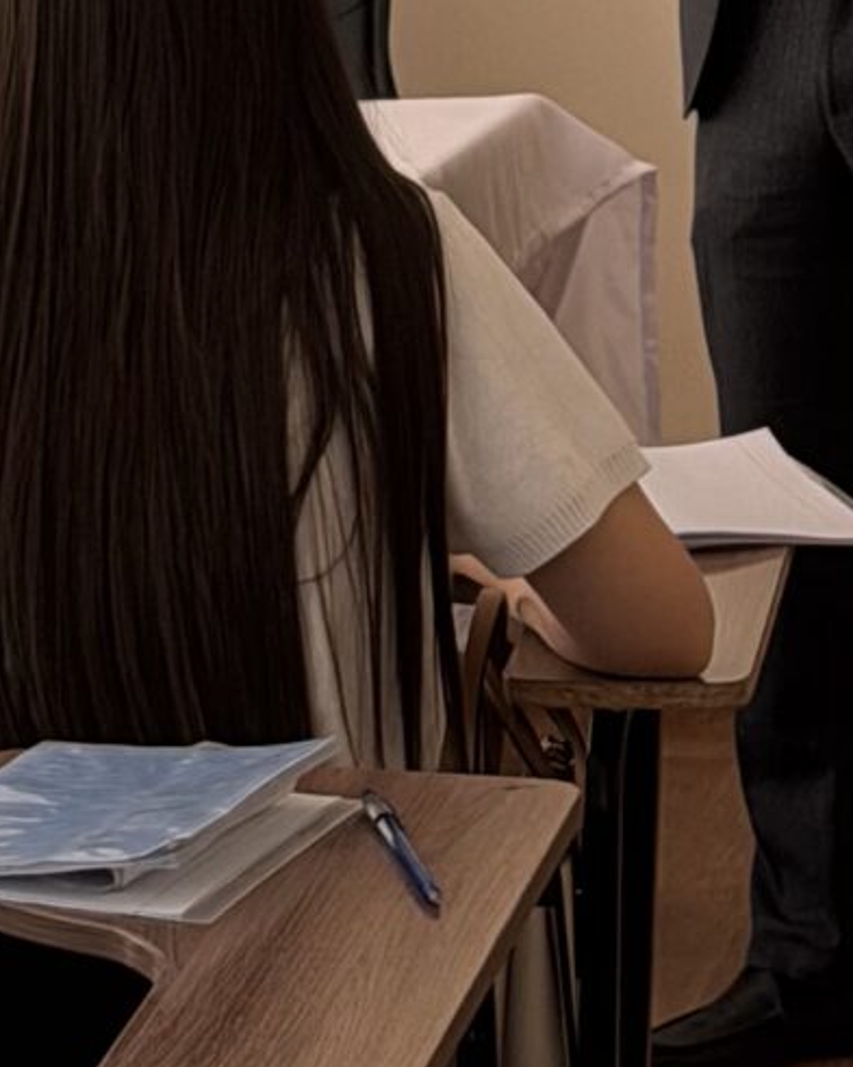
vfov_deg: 7.7
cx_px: 2
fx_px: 7707
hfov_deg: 6.3
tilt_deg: -0.4
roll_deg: +1.5
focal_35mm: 244
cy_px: -664
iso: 50
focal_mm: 6.76
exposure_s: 1/121
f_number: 1.78
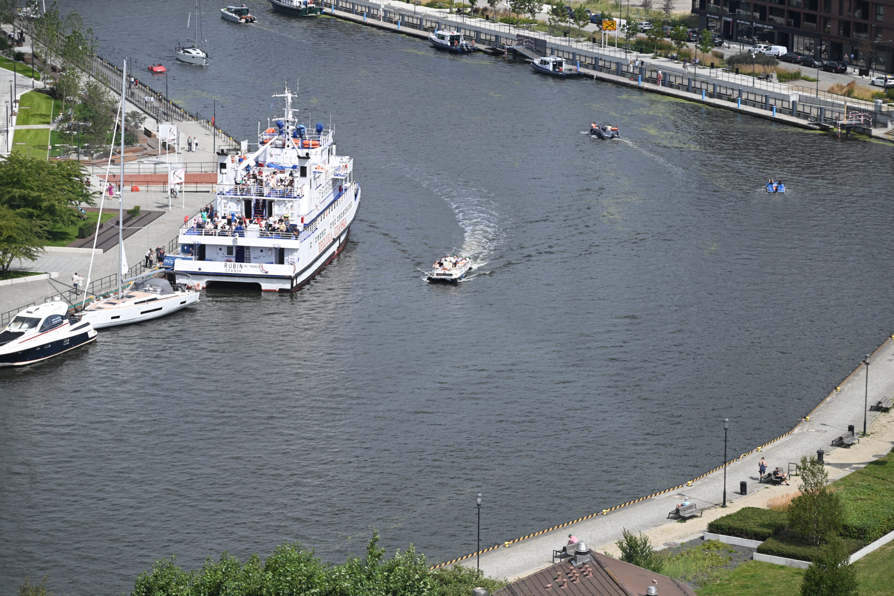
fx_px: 2980
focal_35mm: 120
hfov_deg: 17.1
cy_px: 298
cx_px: 447
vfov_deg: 11.4
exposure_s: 1/500
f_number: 5.6
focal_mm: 120
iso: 100
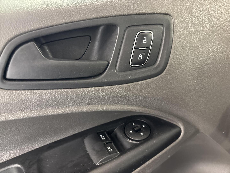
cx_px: 115
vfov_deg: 53.1
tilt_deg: -27.0
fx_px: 173
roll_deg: +1.7
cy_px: 86
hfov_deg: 67.3
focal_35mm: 26
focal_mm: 5.96
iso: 500
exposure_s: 1/33
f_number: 1.6
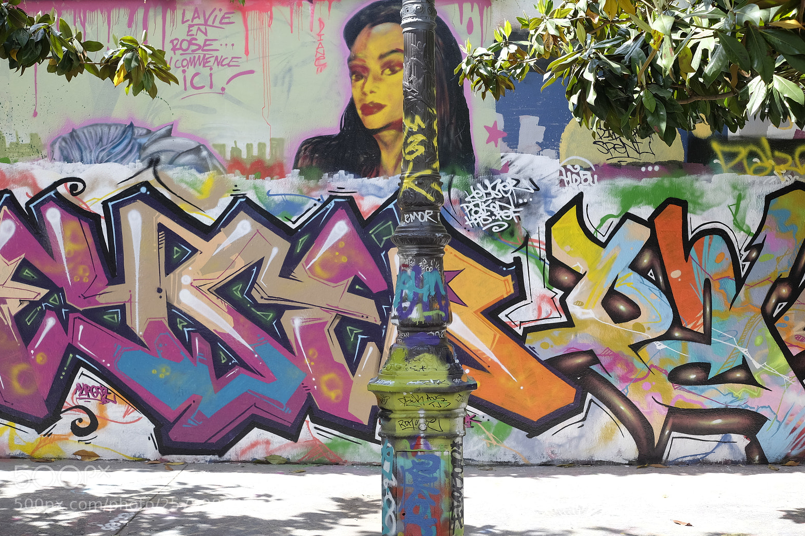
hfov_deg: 46.4
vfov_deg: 31.9
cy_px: 270
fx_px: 939
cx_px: 394
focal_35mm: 42
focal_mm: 27
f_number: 5
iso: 200
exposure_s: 1/150
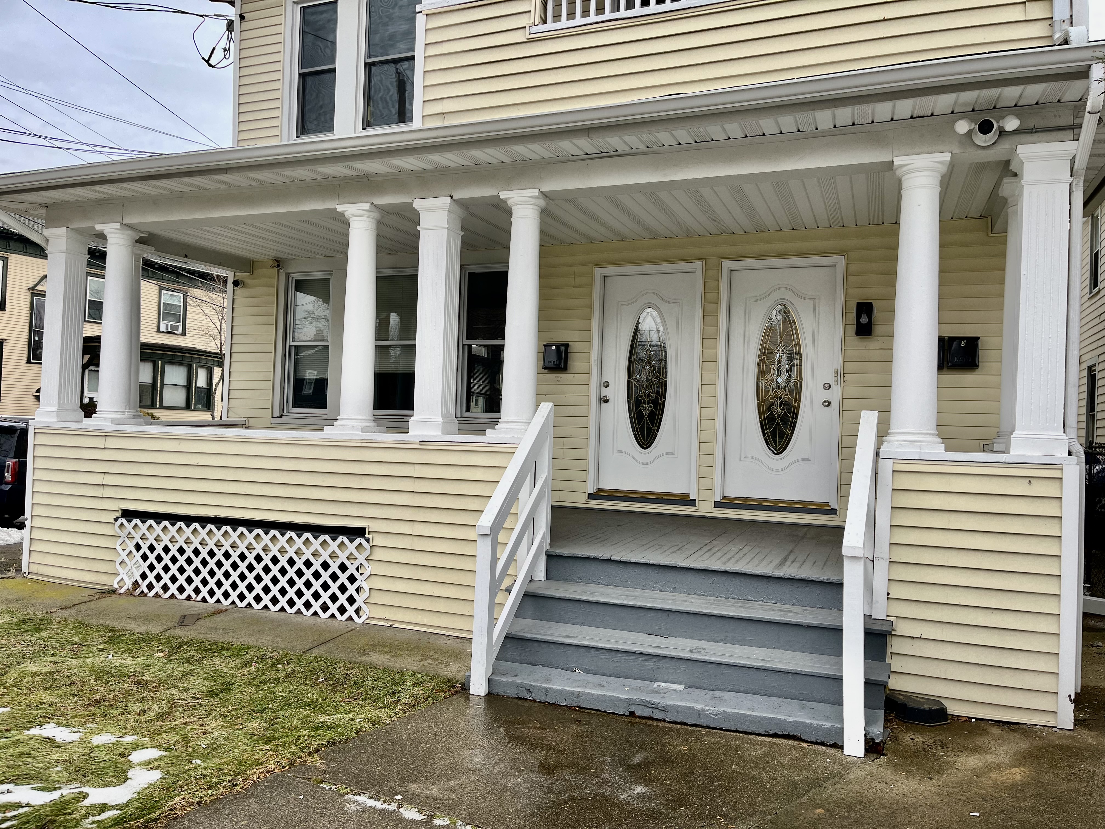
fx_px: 830
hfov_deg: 67.3
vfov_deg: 53.1
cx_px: 552
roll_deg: -2.1
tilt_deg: +0.8
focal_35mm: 26
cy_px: 414
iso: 50
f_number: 1.6
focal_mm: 5.1
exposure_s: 1/761
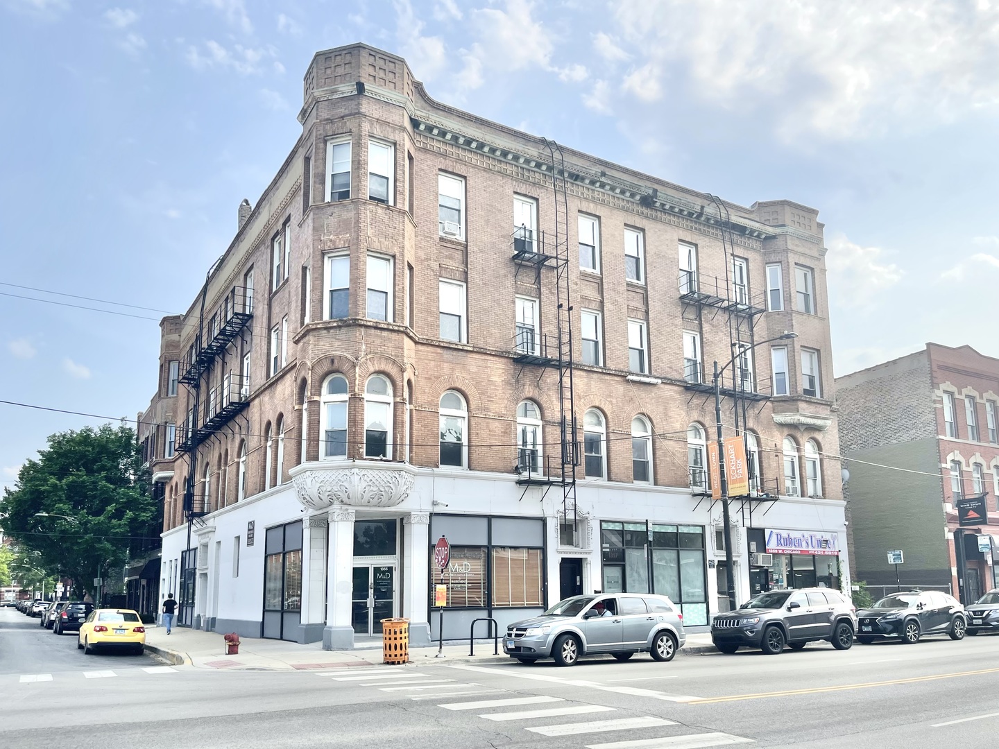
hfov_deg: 67.3
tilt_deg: +15.4
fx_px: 750
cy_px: 374
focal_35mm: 26
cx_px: 500
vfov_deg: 53.1
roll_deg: +1.0
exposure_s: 1/4202
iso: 32
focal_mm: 5.1
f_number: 1.6
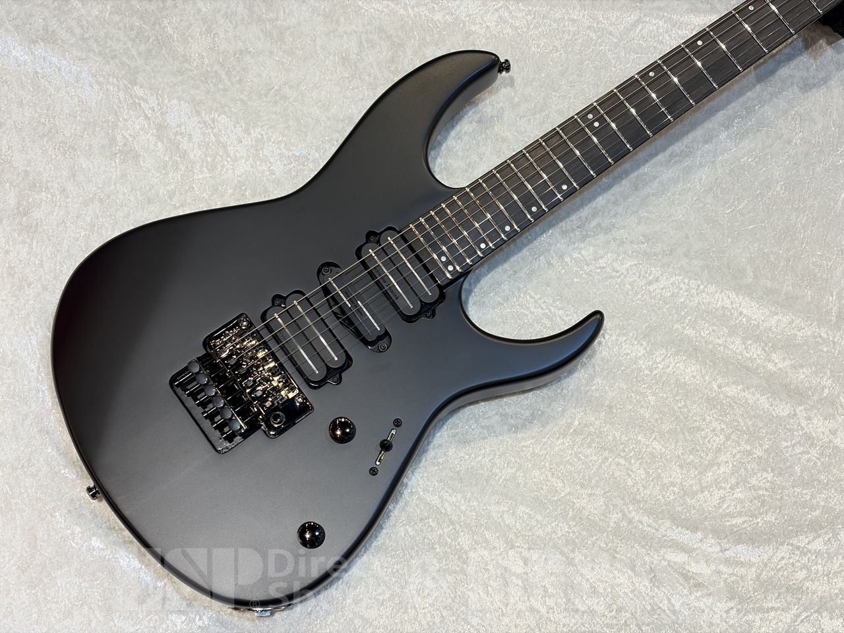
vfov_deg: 28.0
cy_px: 316
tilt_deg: -73.2
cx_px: 422
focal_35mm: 52
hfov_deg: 36.8
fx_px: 1268
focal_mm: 5.96
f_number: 1.6
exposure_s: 1/60
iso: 64
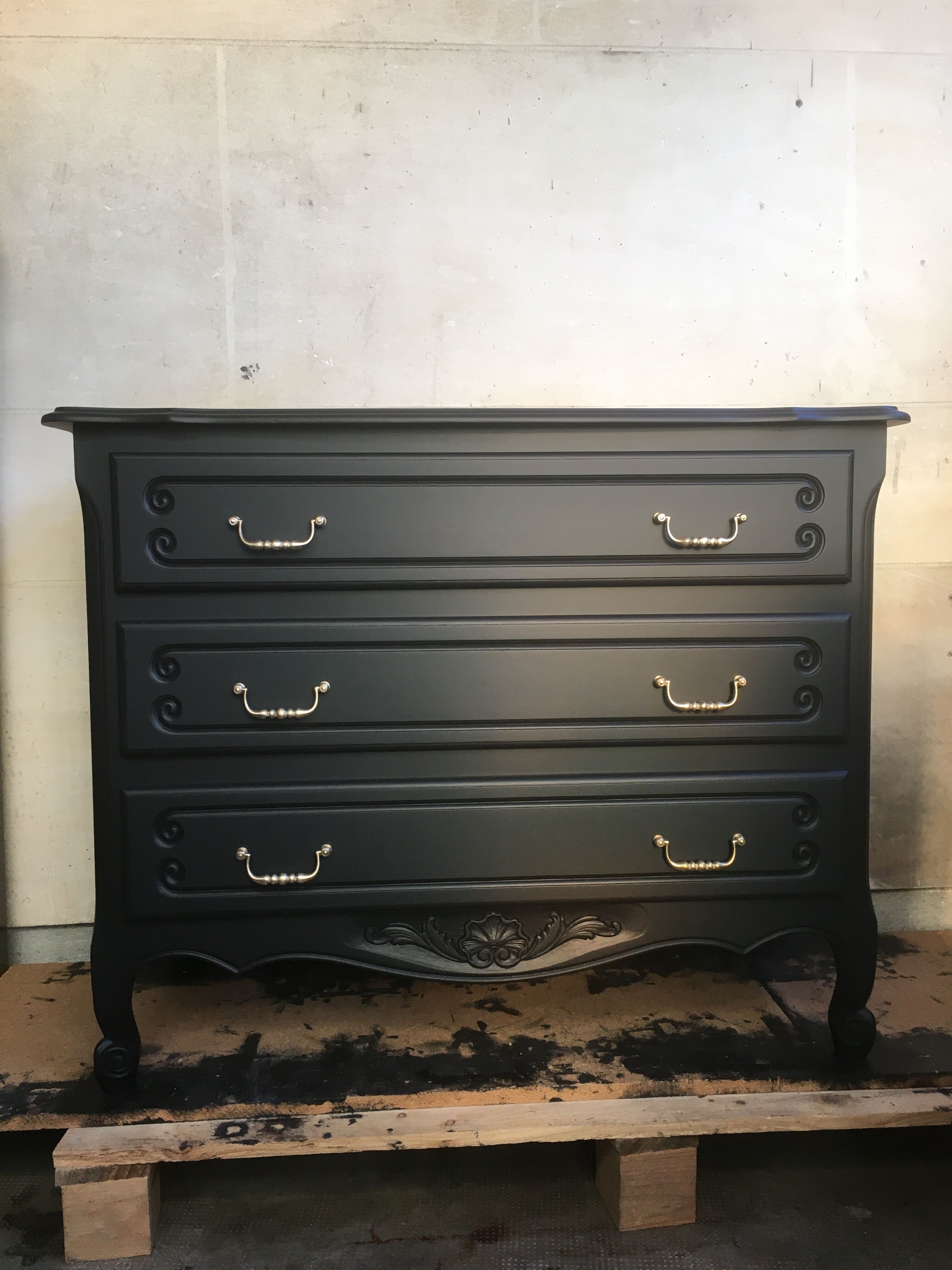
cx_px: 476
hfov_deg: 48.2
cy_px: 635
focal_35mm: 29
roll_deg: +1.6
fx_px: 1063
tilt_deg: -3.5
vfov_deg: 61.7
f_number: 2.2
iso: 40
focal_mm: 4.15
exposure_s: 1/33
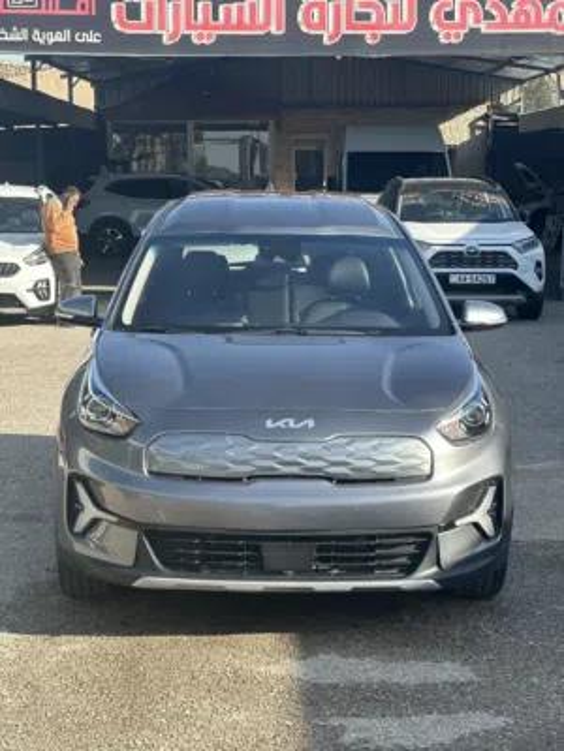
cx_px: 282
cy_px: 376
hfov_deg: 19.1
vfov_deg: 25.3
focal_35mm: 77
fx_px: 1673
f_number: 2.8
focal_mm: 9
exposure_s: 1/212
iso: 25
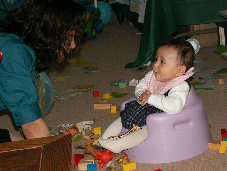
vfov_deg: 15.7
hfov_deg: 20.9
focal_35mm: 94
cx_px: 120
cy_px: 87
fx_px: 617
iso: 160
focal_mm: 14.6
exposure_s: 1/40
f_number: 3.5
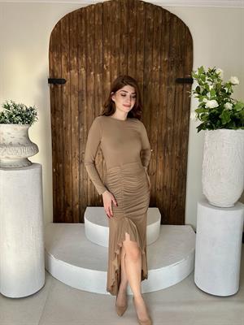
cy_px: 162
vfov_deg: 60.0
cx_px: 122
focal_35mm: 30
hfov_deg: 46.8
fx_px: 282
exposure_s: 1/358
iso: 25
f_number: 1.9
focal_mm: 2.69
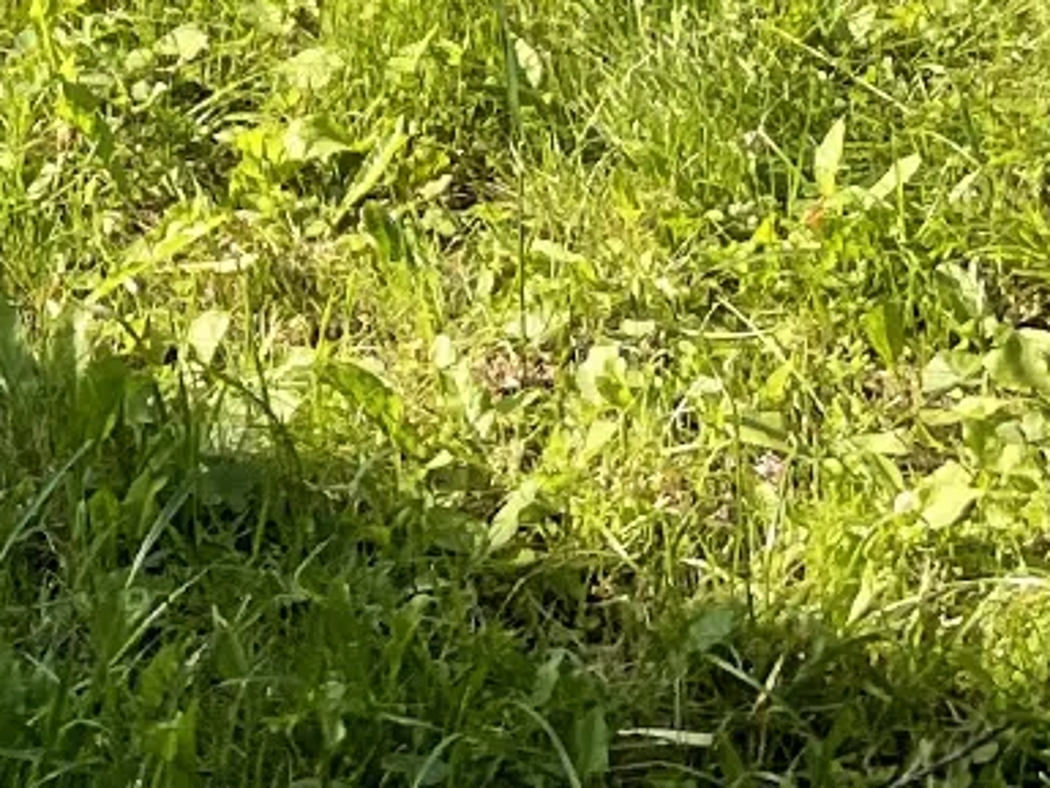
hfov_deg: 11.6
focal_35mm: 162
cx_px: -641
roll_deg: -3.4
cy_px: -1418
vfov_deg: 8.1
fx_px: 4915
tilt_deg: +2.1
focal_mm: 4.2
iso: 32
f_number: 1.6
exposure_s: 1/350
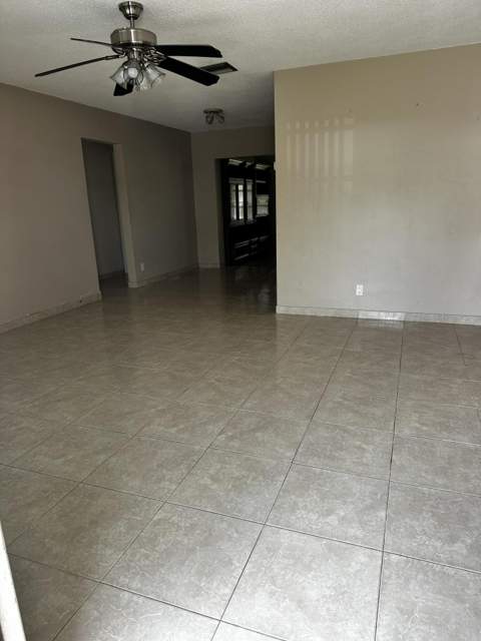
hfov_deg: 56.8
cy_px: 320
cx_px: 240
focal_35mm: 24
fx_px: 445
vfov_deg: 71.6
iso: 80
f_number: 1.78
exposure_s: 1/121
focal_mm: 6.86
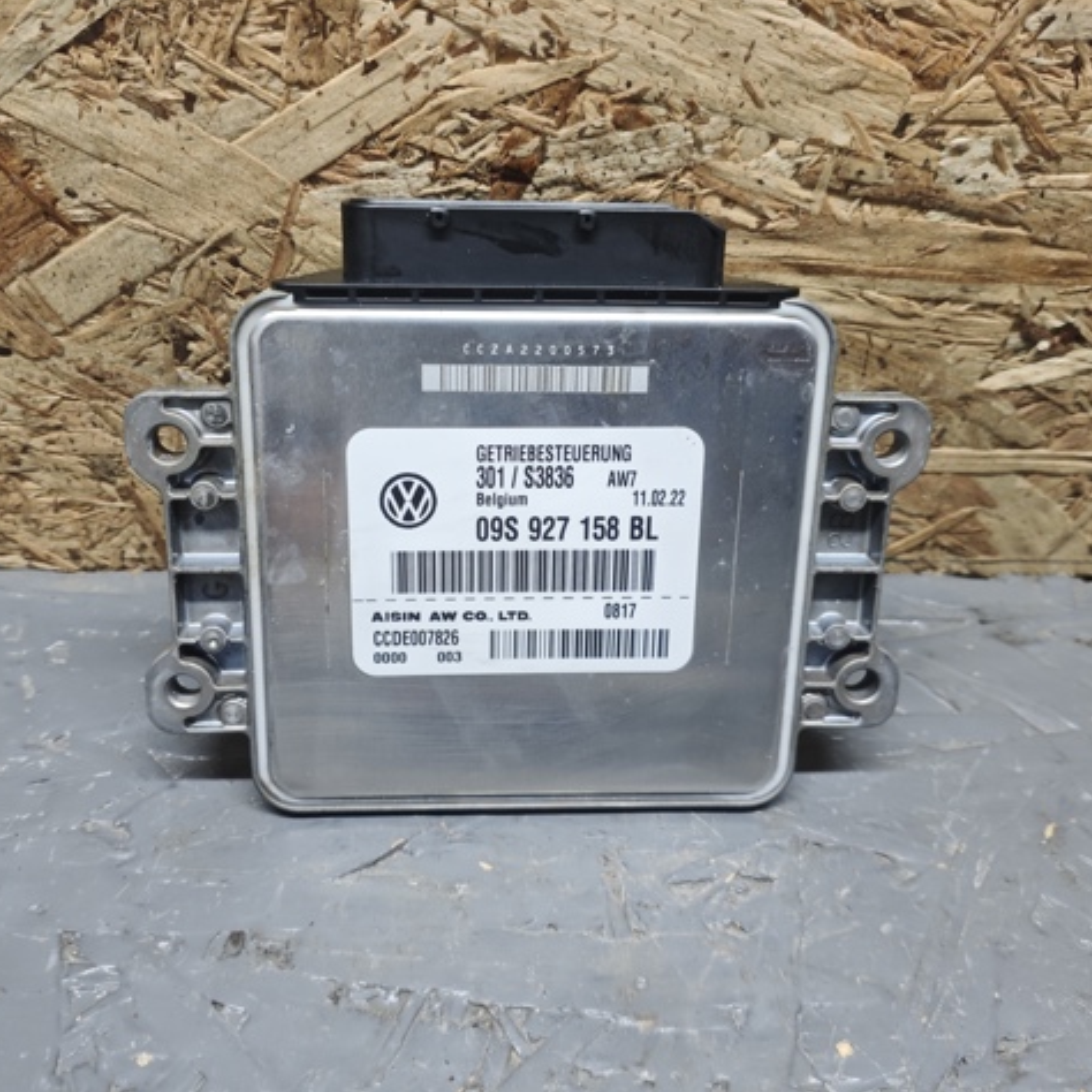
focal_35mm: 31
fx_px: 1106
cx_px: 521
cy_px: 541
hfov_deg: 52.5
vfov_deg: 52.5
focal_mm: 4.94
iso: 100
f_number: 1.5
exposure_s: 1/100
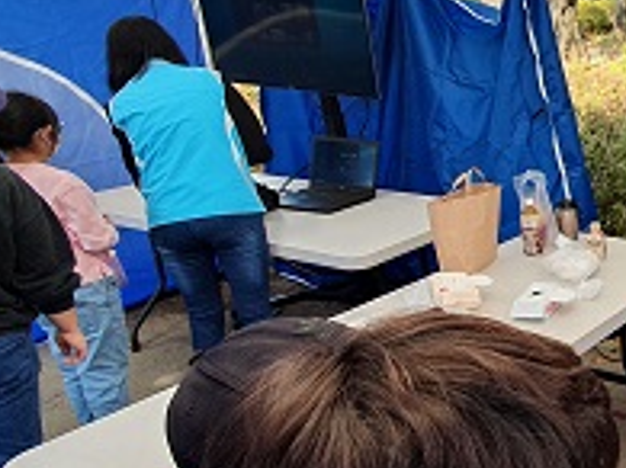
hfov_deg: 38.0
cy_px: 247
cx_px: 706
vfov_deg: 35.9
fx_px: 723
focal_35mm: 40
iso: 50
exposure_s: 1/169
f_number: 2.2
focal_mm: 1.8
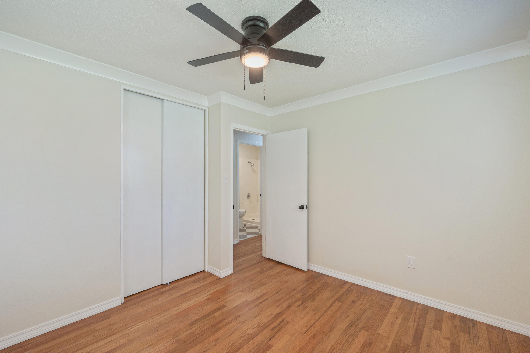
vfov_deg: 77.2
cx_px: 256
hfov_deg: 100.4
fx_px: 221
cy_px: 188
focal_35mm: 15
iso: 800
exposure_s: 1/40
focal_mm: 14
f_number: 9
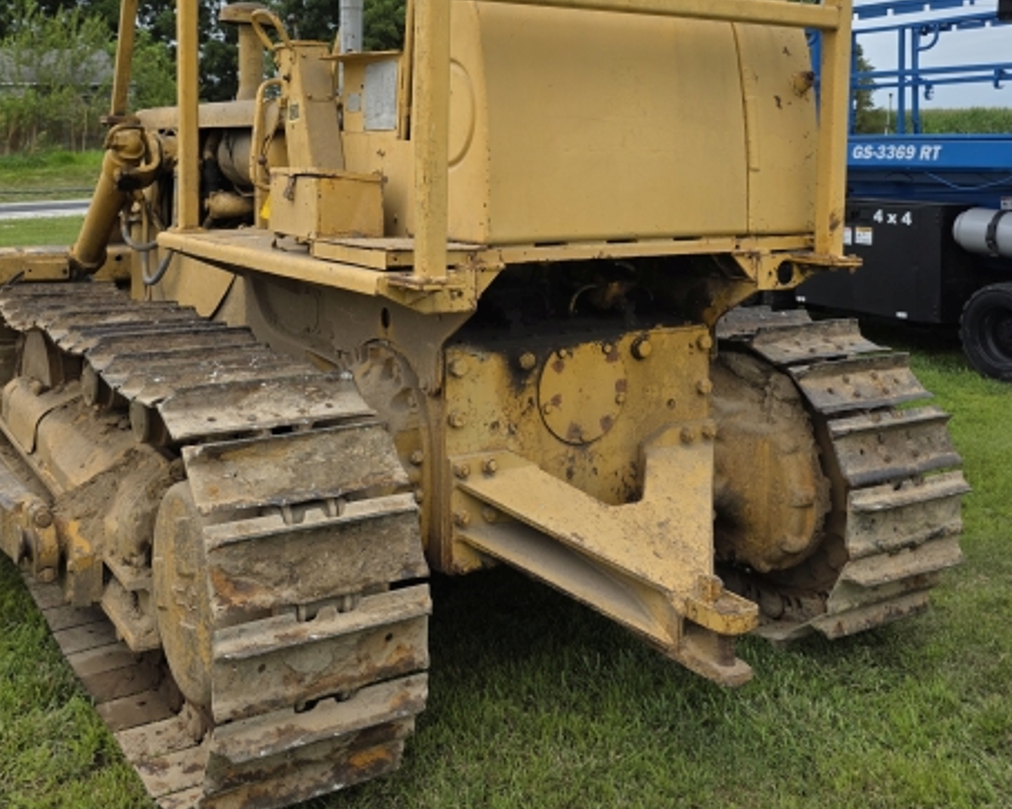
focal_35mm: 38
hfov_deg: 47.8
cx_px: 432
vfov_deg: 37.7
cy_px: 160
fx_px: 1138
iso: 80
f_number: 1.7
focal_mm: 6.3
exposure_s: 1/6355
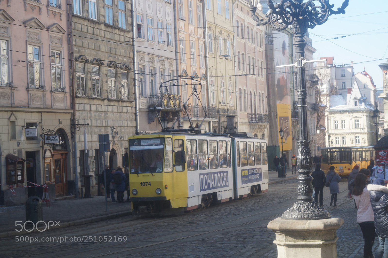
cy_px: 129
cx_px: 194
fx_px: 889
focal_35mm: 82
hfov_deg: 24.6
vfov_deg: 16.5
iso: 100
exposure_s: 1/160
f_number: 5.6
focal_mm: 55
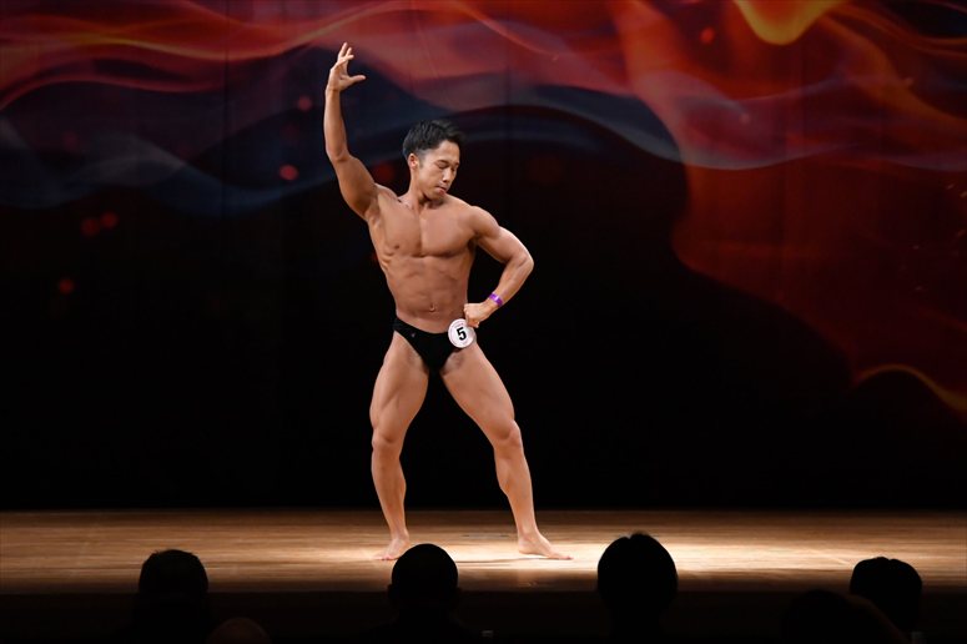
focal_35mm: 202
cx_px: 484
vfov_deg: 6.8
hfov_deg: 10.2
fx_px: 5423
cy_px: 322
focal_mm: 135
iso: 4000
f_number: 5.6
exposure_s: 1/400
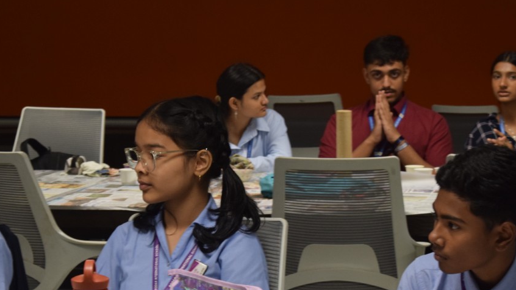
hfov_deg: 18.2
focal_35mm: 118
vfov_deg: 10.3
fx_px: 1611
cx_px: 226
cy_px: 219
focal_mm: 55
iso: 800
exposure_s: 1/60
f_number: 10
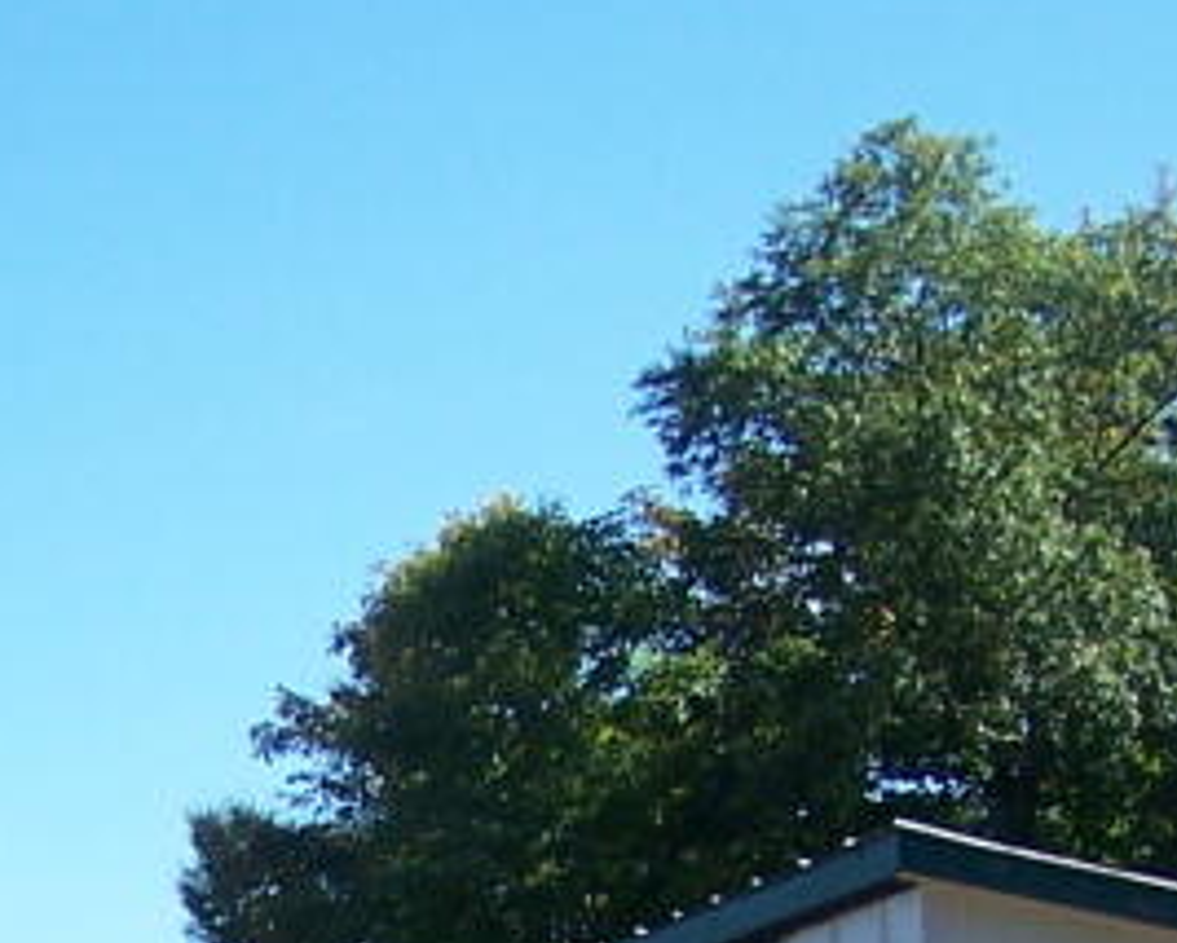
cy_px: 1494
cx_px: -304
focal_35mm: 142
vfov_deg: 10.4
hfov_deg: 13.1
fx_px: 4950
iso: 80
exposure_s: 1/800
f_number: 2.8
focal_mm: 6.3
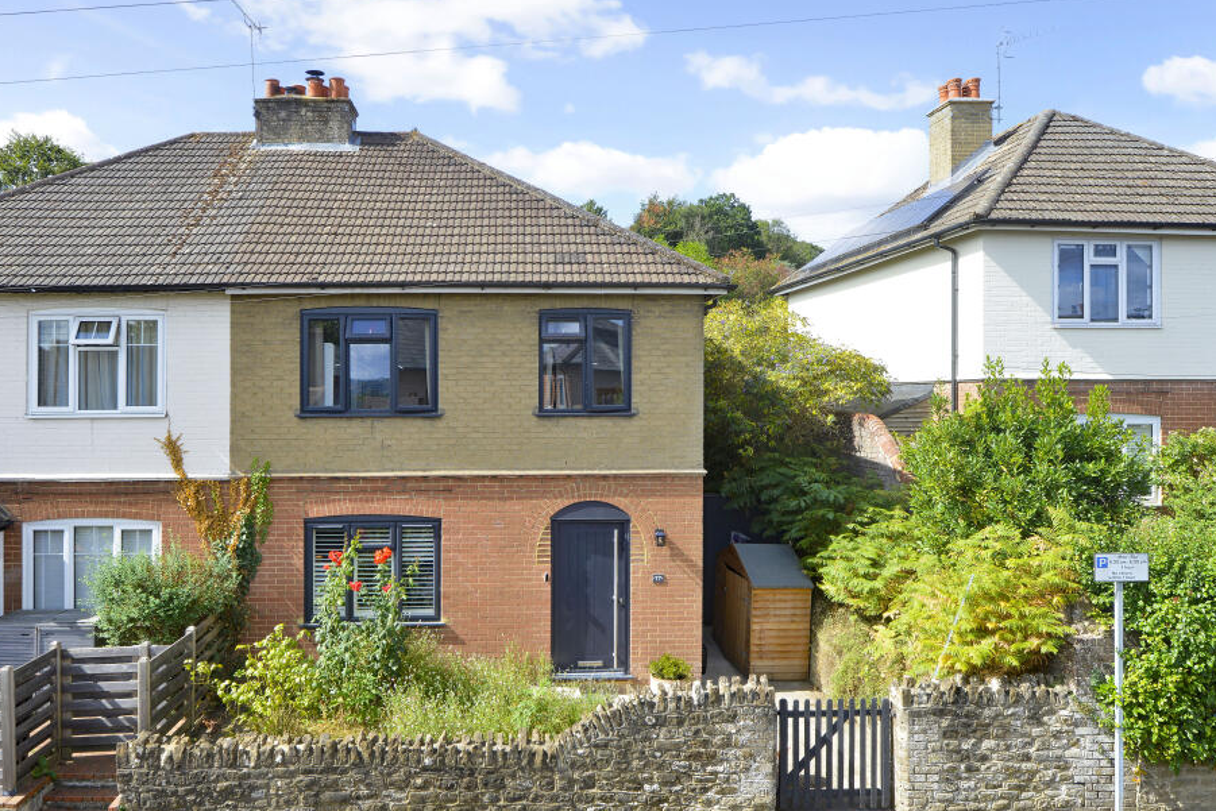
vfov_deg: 51.2
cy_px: 454
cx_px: 543
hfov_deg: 71.3
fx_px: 845
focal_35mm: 25
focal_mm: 22
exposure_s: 1/100
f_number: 14
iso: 400
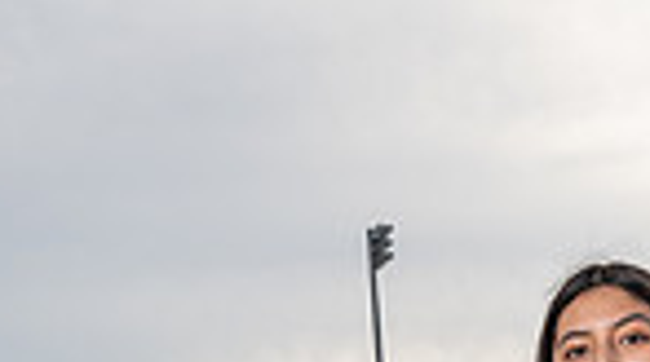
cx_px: 464
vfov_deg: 8.8
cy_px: 989
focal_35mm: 119
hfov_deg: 18.0
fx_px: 2047
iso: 160
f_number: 8
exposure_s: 1/250
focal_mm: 37
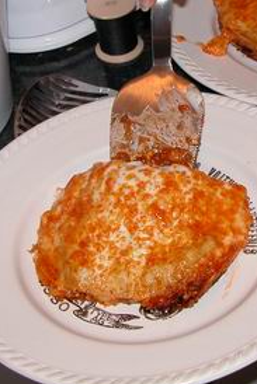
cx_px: 222
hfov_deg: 15.9
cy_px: 133
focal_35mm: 85
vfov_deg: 23.8
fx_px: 909
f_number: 2.8
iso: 100
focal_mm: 8.9
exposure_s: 1/60
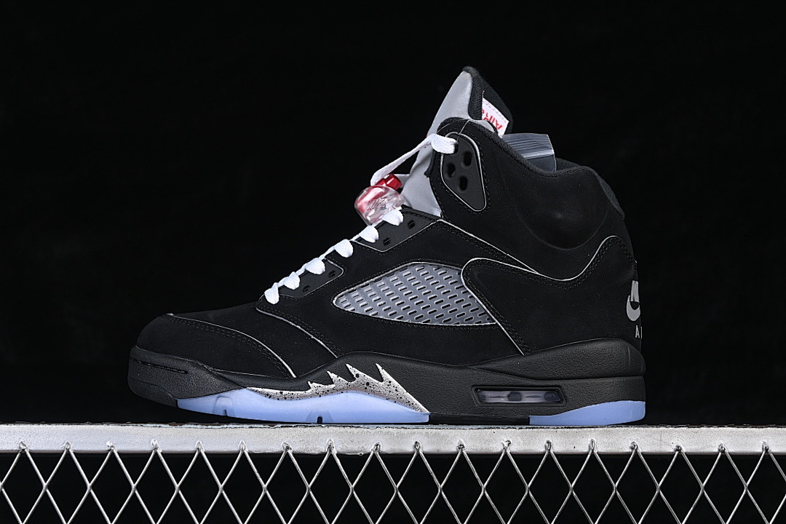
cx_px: 393
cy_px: 262
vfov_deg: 18.2
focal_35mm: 75
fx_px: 1637
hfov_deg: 27.0
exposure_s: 1/60
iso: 160
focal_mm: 50
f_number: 6.3
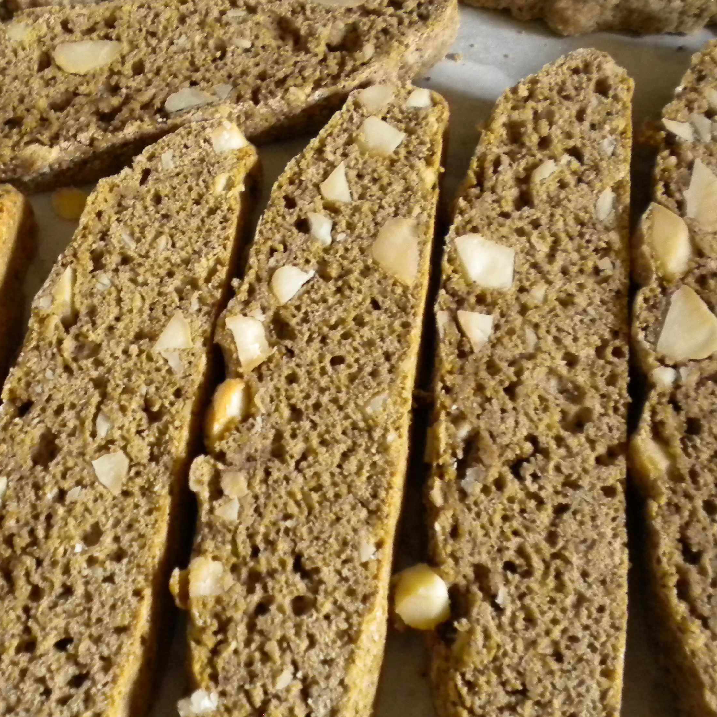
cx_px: 173
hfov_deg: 32.7
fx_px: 1195
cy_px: 307
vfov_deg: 33.3
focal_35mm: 51
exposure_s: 1/19.7
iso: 400
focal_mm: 6.3
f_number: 3.1
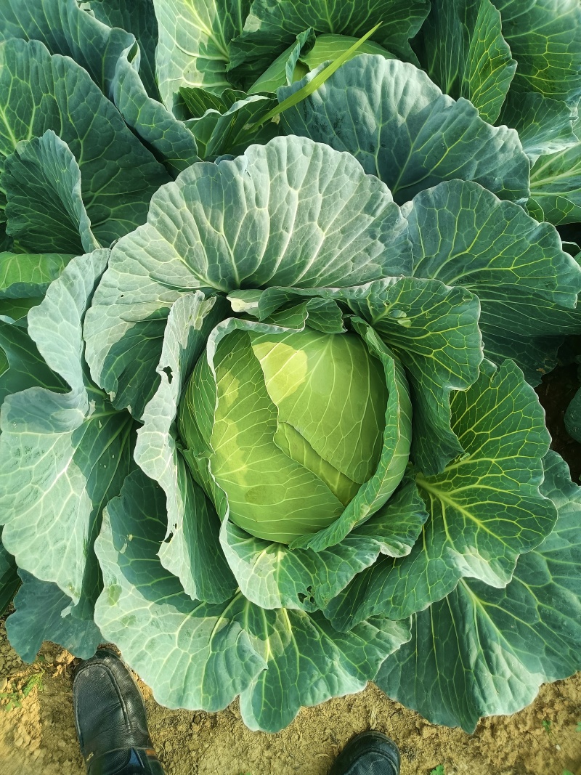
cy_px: 388
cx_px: 290
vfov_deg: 67.3
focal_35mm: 26
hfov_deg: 53.1
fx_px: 582
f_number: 1.8
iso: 352
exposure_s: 1/900
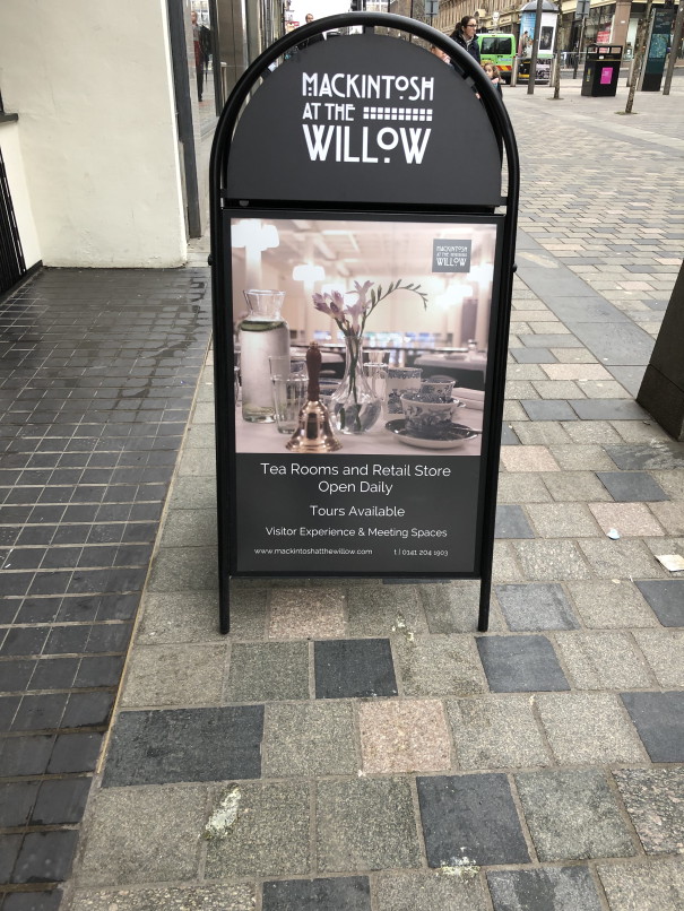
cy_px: 456
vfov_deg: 63.4
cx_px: 342
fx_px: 737
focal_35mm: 28
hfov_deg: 49.8
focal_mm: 4
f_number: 1.8
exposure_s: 1/33
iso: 25
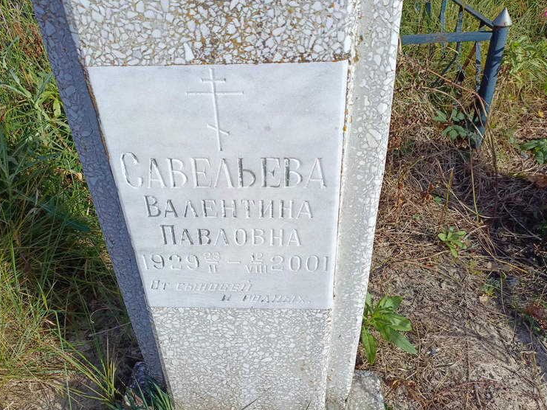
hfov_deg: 65.3
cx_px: 261
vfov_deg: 51.4
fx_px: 427
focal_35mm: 27
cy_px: 196
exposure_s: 1/1149
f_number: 1.69
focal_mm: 4.76
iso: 111
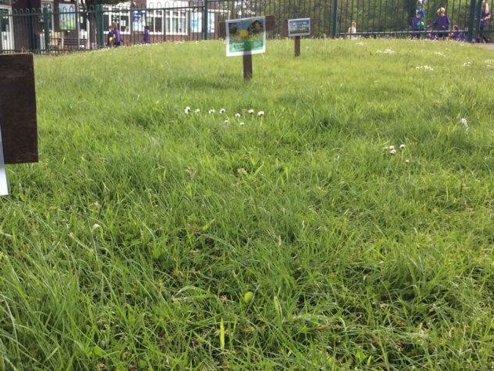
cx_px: 137
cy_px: 227
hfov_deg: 36.1
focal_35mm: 52
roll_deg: +1.7
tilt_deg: -13.7
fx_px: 742
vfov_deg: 28.0
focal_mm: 3.3
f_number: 2.4
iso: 32
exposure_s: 1/222
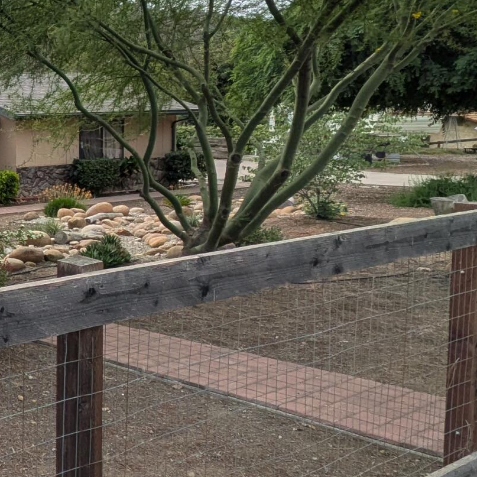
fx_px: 717
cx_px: -171
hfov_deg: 28.7
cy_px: 148
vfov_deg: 36.3
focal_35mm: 46
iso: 51
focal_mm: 1.85
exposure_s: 1/2915
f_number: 2.2
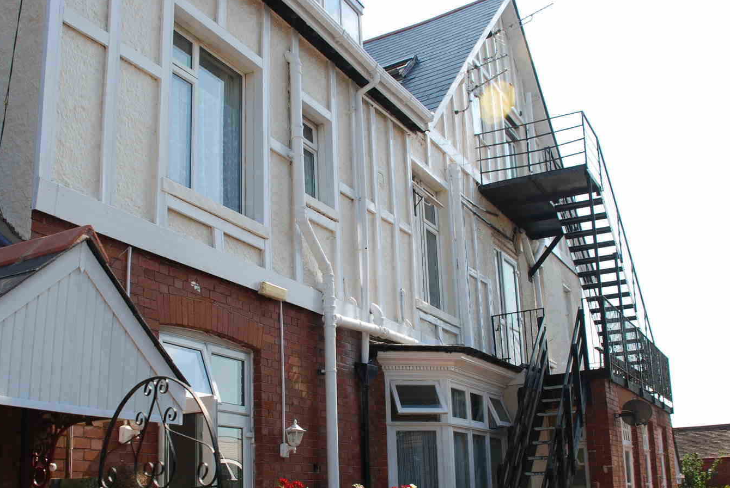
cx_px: 339
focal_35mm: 39
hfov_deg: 49.5
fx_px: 792
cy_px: 327
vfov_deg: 34.0
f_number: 7.1
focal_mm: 18
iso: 100
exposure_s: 1/200
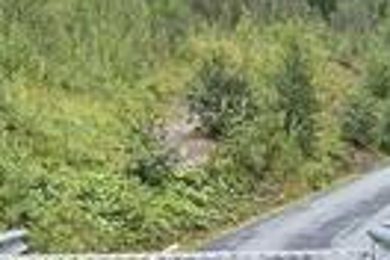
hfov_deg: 23.3
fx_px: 942
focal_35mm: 87
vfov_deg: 14.7
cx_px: 236
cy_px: 381
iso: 125
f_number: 1.8
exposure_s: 1/180
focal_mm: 5.4
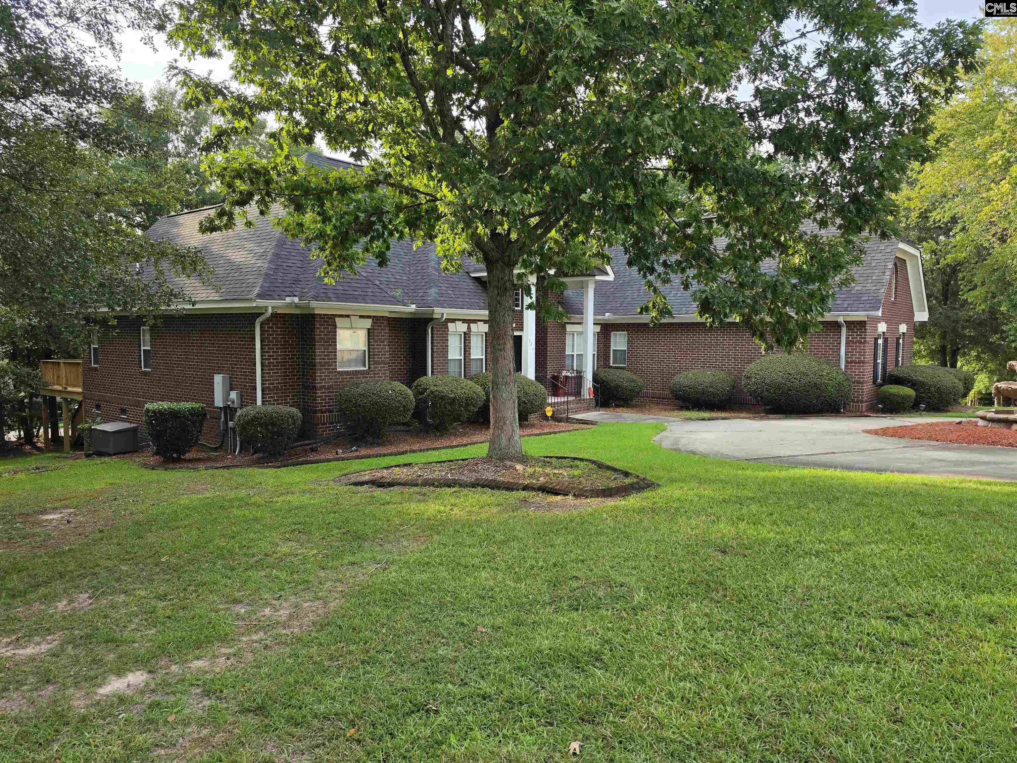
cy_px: 382
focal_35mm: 23
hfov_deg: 73.9
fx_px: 676
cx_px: 508
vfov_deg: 58.9
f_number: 1.4
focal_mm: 6.5
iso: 64
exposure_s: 1/1989
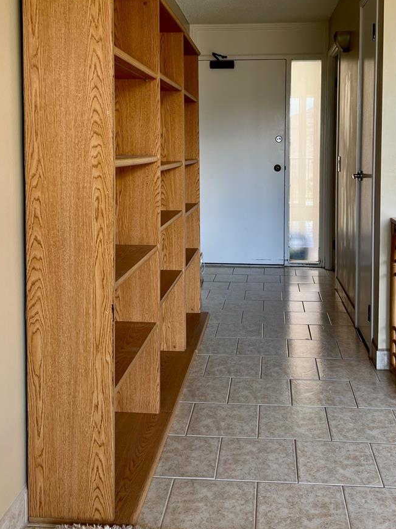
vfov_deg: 50.4
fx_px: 549
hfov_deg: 39.6
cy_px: 174
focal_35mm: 36
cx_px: 220
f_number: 1.5
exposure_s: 1/121
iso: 40
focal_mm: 5.7
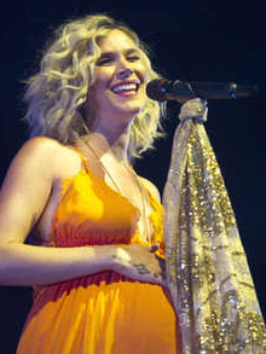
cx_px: 161
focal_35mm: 127
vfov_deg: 15.5
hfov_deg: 11.7
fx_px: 1300
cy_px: 174
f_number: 2.8
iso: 1600
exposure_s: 1/160
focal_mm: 86
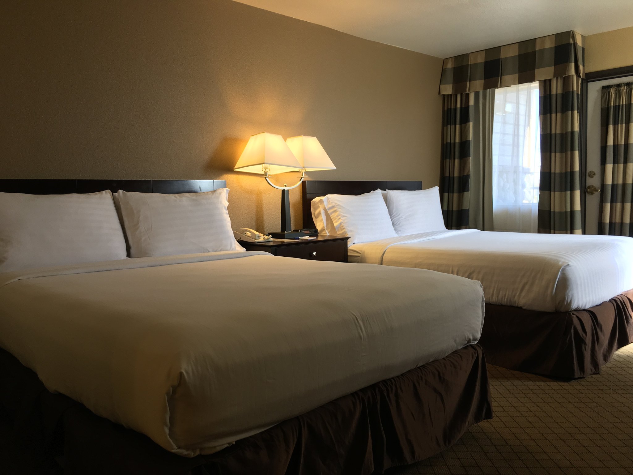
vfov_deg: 48.2
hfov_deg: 61.7
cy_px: 238
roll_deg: -0.5
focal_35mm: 29
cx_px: 316
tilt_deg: -2.7
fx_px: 530
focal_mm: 4.15
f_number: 2.2
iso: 32
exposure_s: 1/30
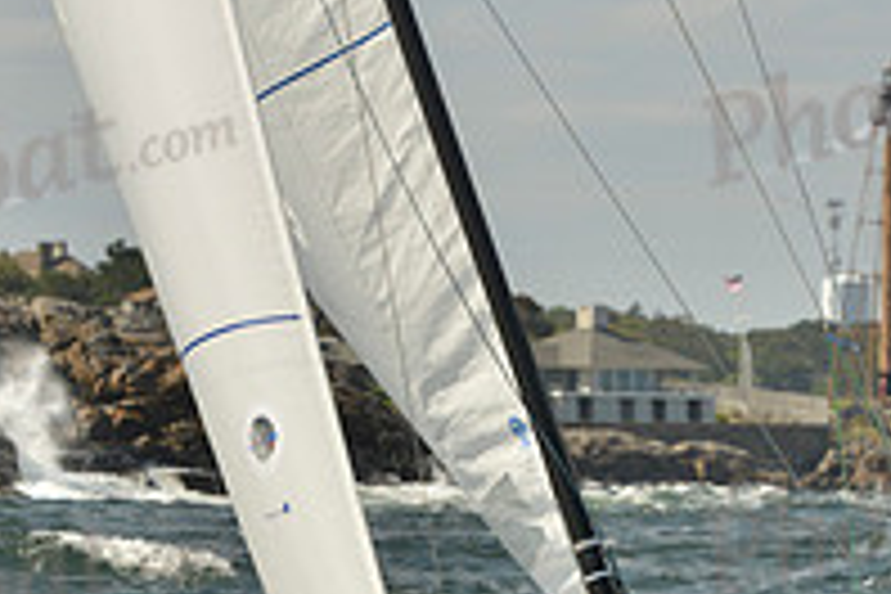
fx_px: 11236
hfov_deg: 4.5
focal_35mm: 454
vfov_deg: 3.0
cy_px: 781
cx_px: 472
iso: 400
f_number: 10
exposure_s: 1/1600
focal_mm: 155
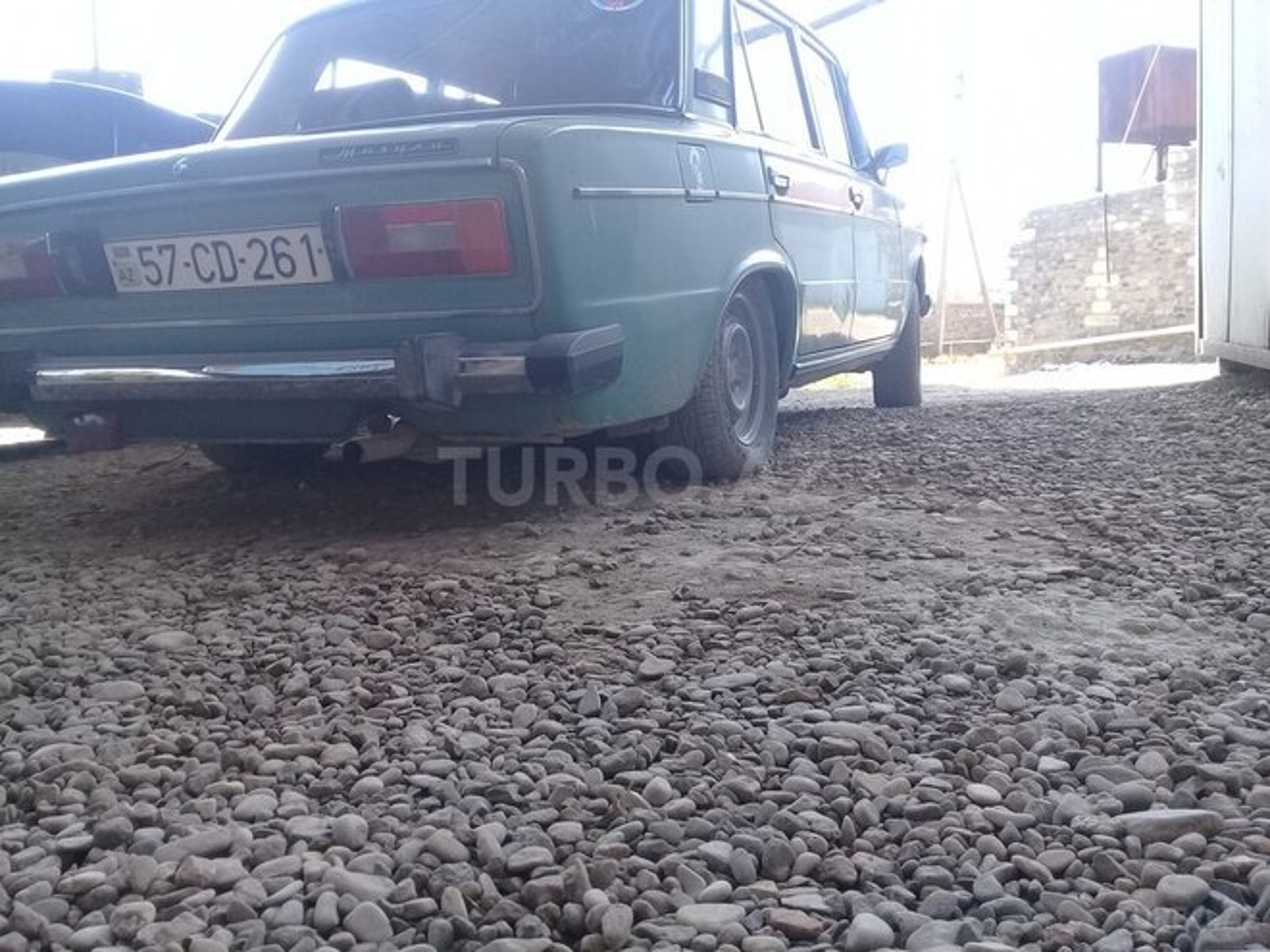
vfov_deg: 45.4
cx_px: 635
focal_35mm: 31
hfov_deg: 58.4
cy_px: 476
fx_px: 1137
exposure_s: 1/161
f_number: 2.2
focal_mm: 3.3
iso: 50
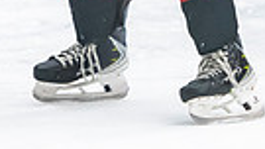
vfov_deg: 1.5
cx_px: 76
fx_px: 5615
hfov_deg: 2.7
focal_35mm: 799
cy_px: -183
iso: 2500
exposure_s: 1/800
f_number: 3.2
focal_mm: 140
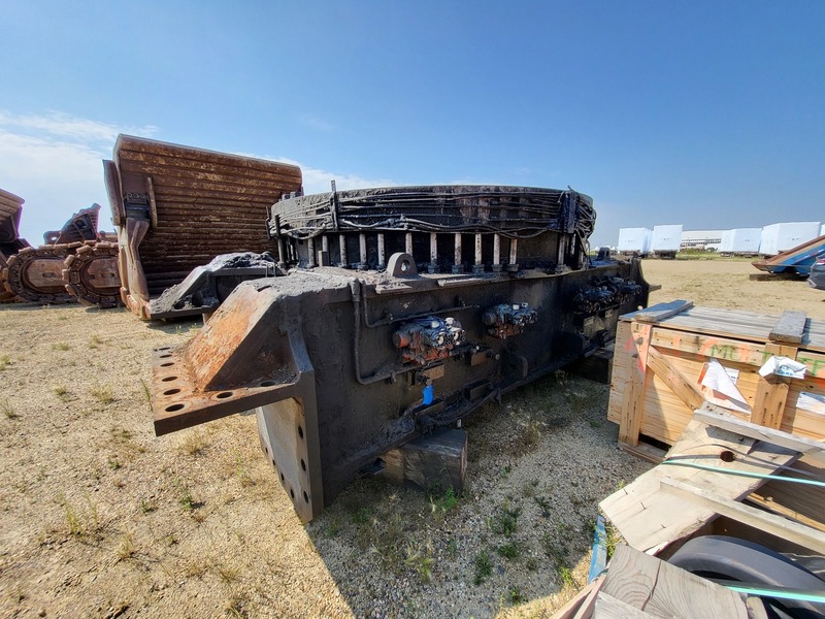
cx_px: 412
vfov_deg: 89.9
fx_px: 310
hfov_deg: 106.2
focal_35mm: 13
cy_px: 310
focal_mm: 1.74
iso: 32
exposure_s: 1/355
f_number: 2.2
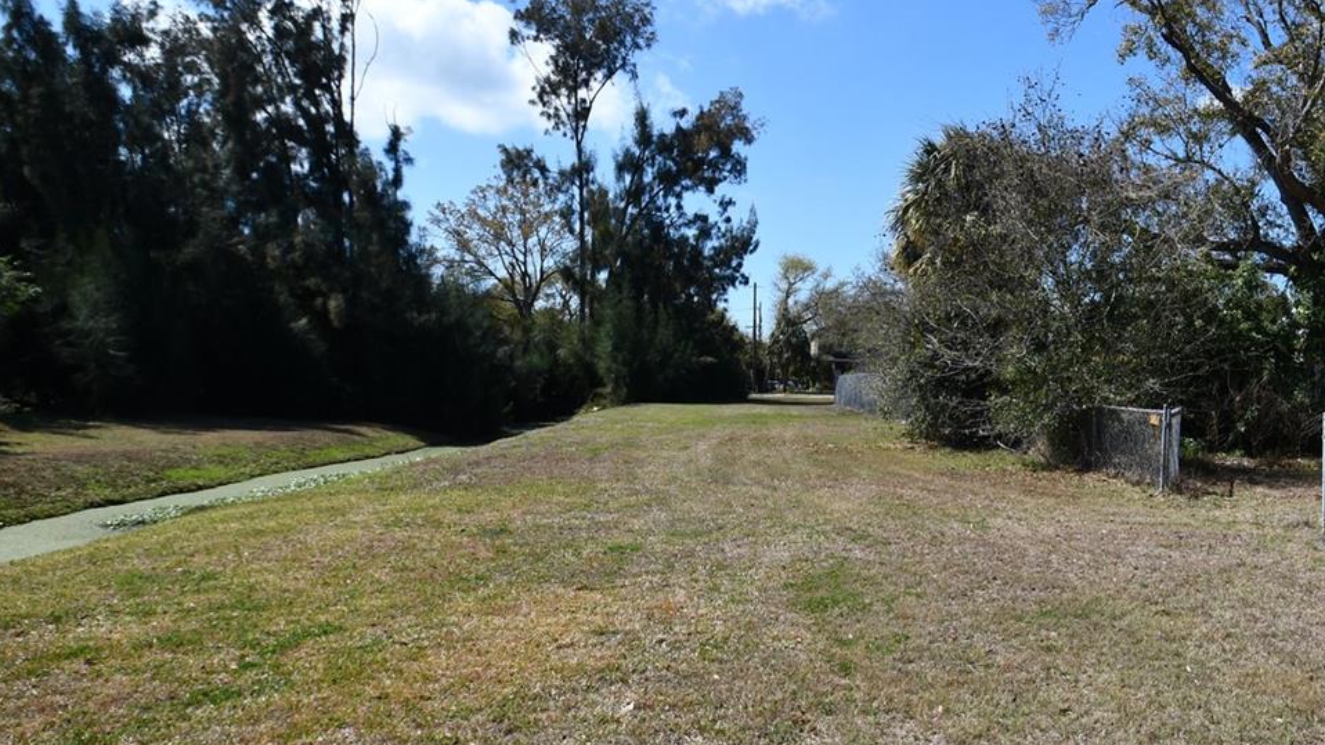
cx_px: 1059
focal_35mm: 28
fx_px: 984
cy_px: 404
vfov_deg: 41.5
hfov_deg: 62.2
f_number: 8
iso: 100
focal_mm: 11
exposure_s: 1/250
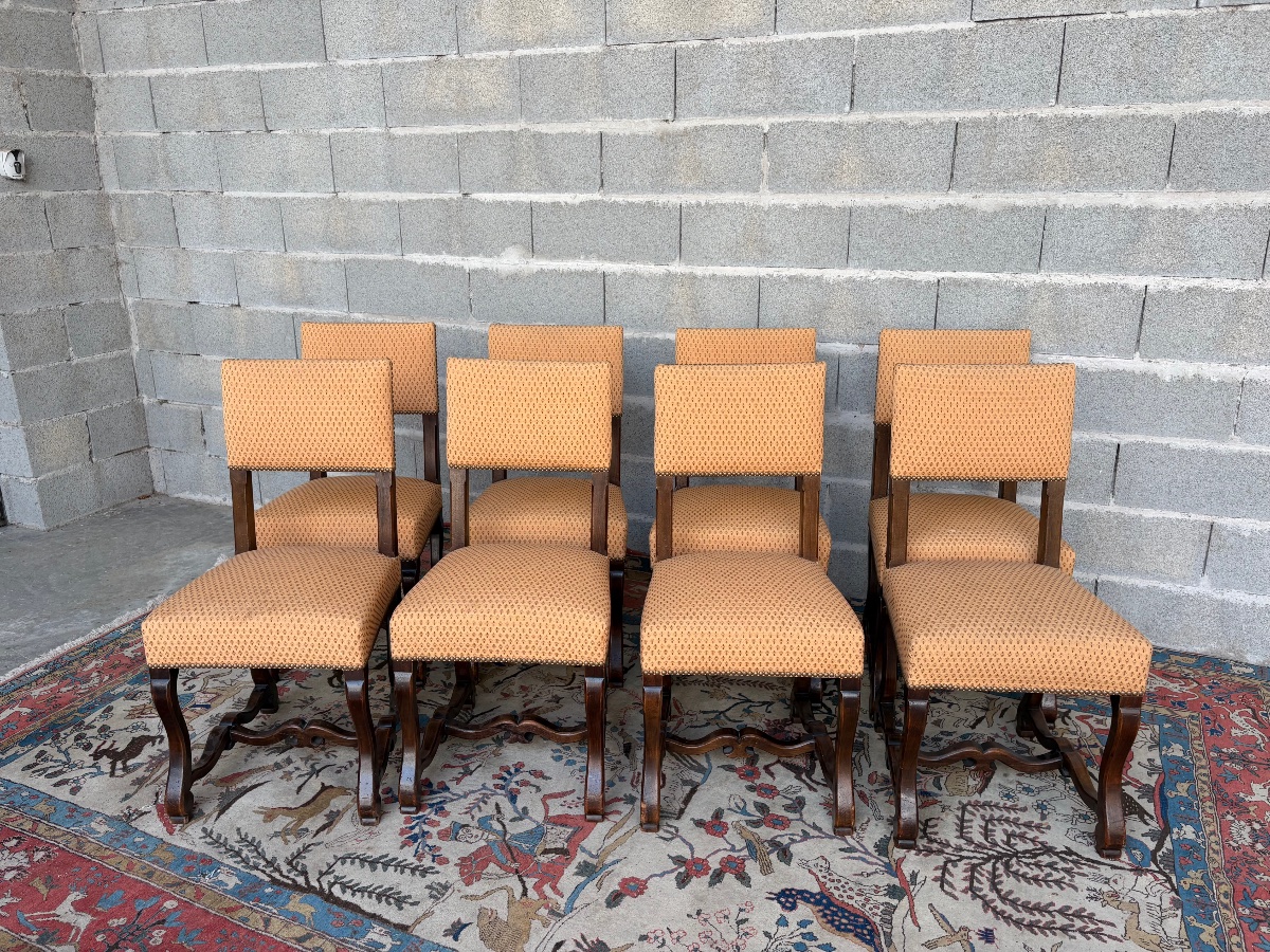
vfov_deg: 53.1
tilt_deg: -17.7
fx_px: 954
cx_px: 635
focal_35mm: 26
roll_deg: +0.7
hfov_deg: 67.3
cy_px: 476
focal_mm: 5.96
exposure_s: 1/341
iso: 50
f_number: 1.6
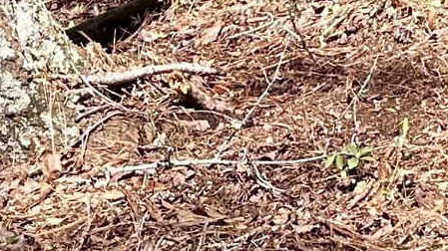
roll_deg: +0.2
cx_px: 921
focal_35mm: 179
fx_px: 2125
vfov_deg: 6.0
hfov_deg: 10.9
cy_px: -618
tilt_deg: +5.8
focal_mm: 6.86
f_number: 1.78
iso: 80
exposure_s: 1/791
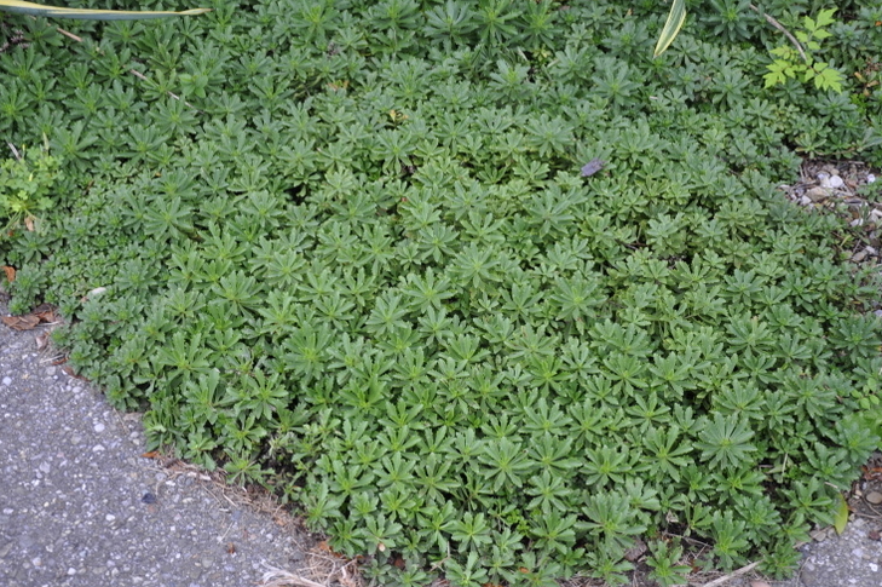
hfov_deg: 25.7
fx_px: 1934
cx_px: 452
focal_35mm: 79
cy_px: 320
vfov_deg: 17.2
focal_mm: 48
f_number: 5.6
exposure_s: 1/40
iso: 200
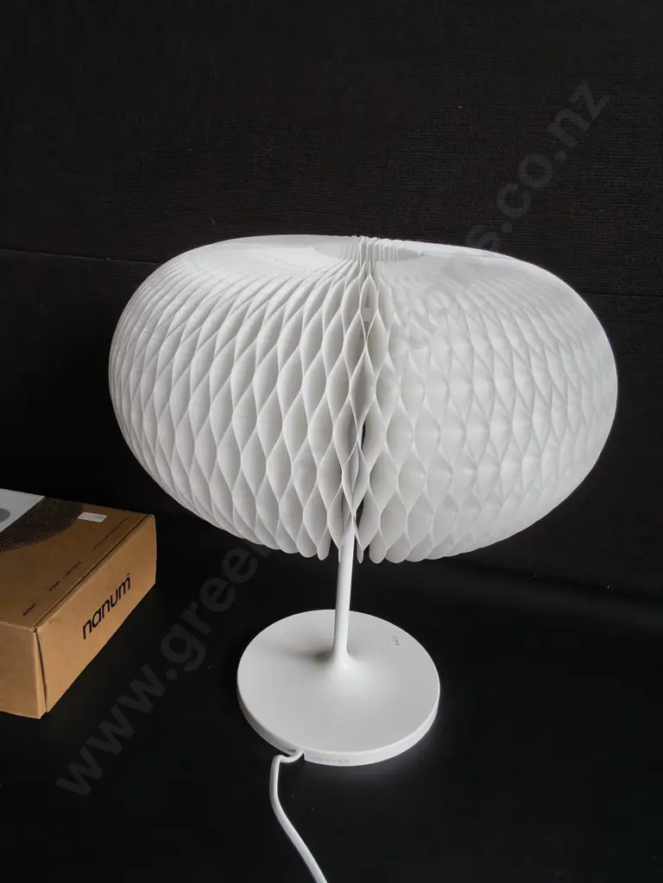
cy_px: 442
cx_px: 332
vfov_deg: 65.3
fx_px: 690
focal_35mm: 27
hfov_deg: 51.4
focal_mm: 2.87
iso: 32
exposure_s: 1/140
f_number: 2
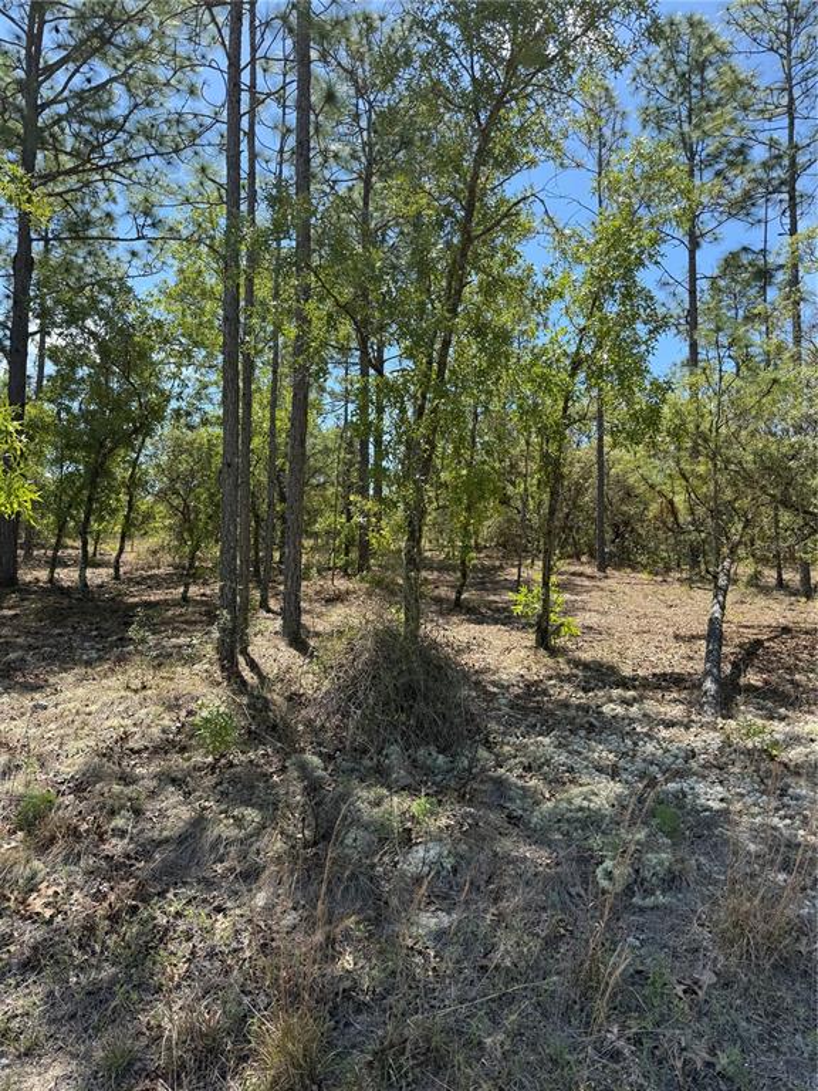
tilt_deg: +4.9
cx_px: 409
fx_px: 756
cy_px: 546
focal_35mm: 24
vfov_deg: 71.6
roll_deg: -0.4
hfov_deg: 56.8
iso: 80
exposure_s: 1/1727
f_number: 1.78
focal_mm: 6.76
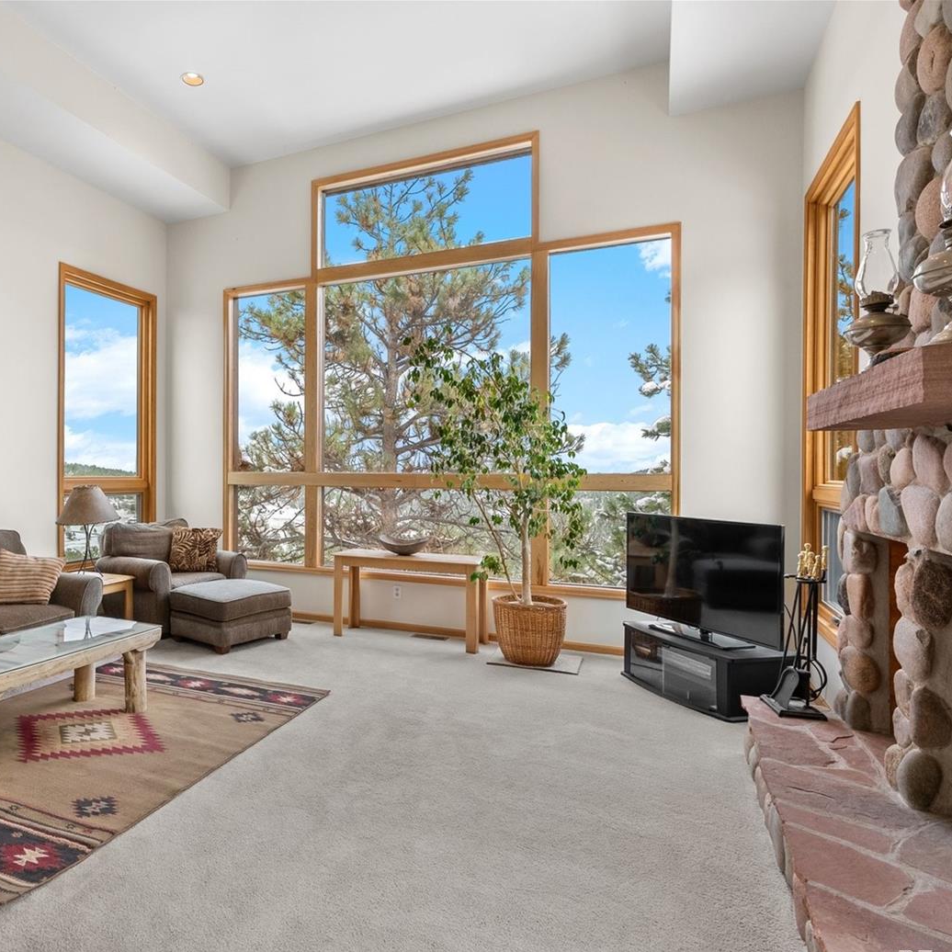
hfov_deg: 69.9
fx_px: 653
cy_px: 489
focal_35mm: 21
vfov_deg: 72.1
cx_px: 312
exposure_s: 1/20
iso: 640
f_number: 8
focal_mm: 16
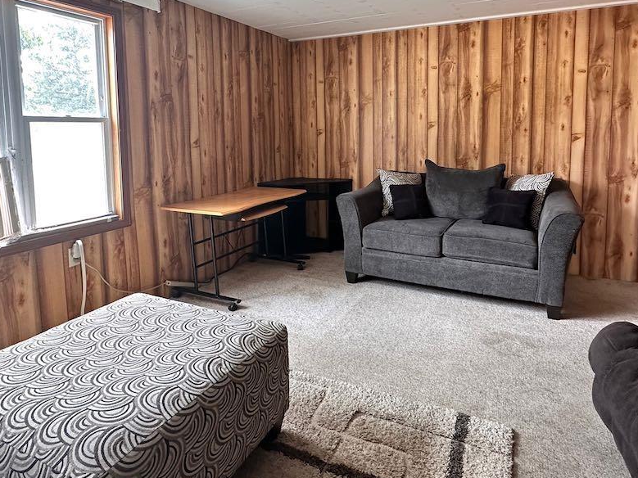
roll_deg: +0.6
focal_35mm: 23
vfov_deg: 57.8
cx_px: 323
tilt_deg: -4.0
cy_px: 168
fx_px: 424
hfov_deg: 73.9
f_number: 2.2
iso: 320
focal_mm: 2.22
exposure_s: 1/86
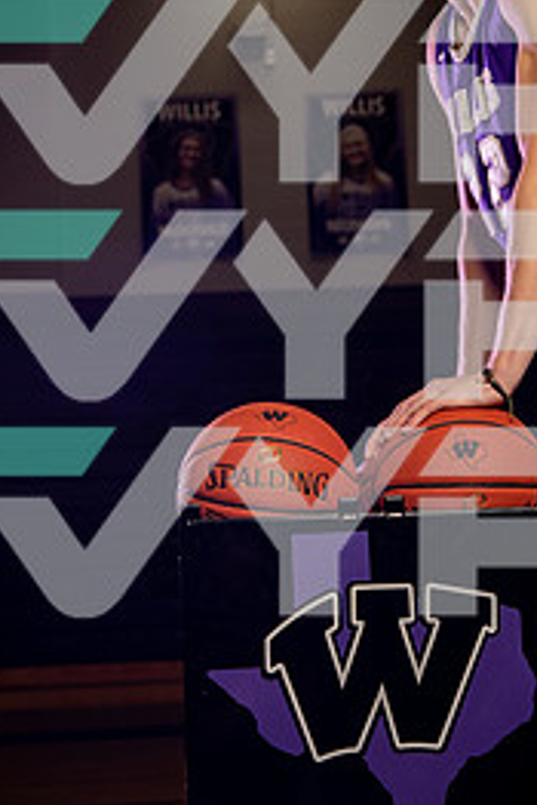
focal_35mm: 91
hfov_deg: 15.0
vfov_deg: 22.3
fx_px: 2033
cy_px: 307
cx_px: 390
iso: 250
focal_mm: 53
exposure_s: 1/250
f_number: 5
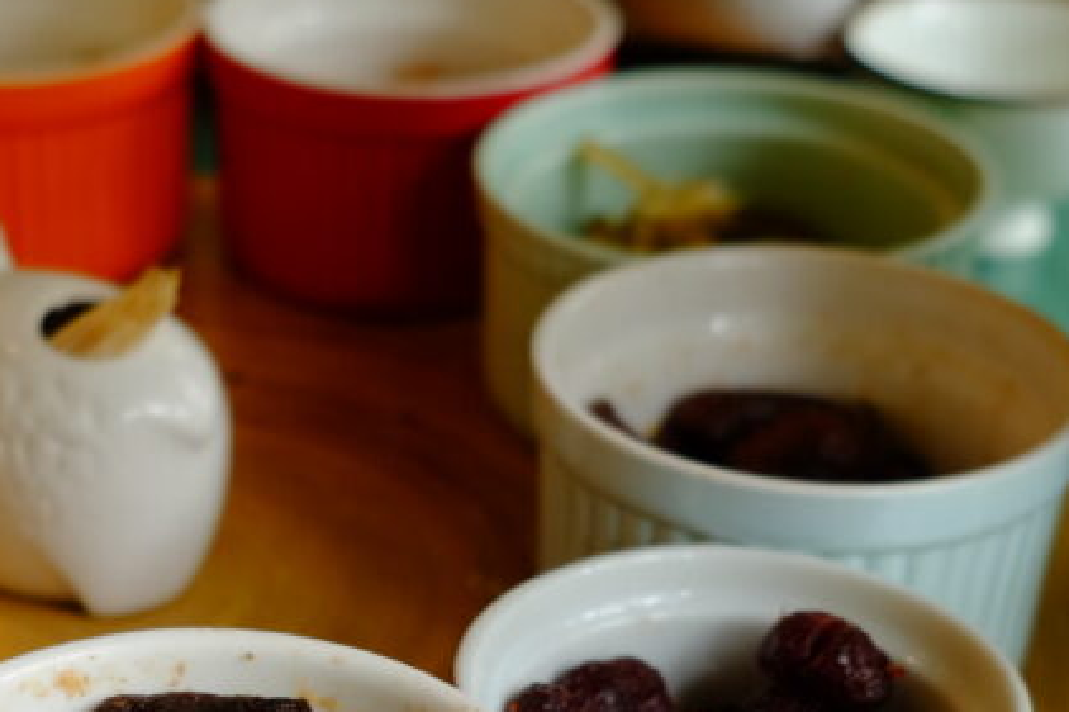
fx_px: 2523
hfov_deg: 23.5
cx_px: 195
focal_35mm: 85
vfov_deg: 15.8
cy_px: 711
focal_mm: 23
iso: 400
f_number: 3.2
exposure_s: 1/150
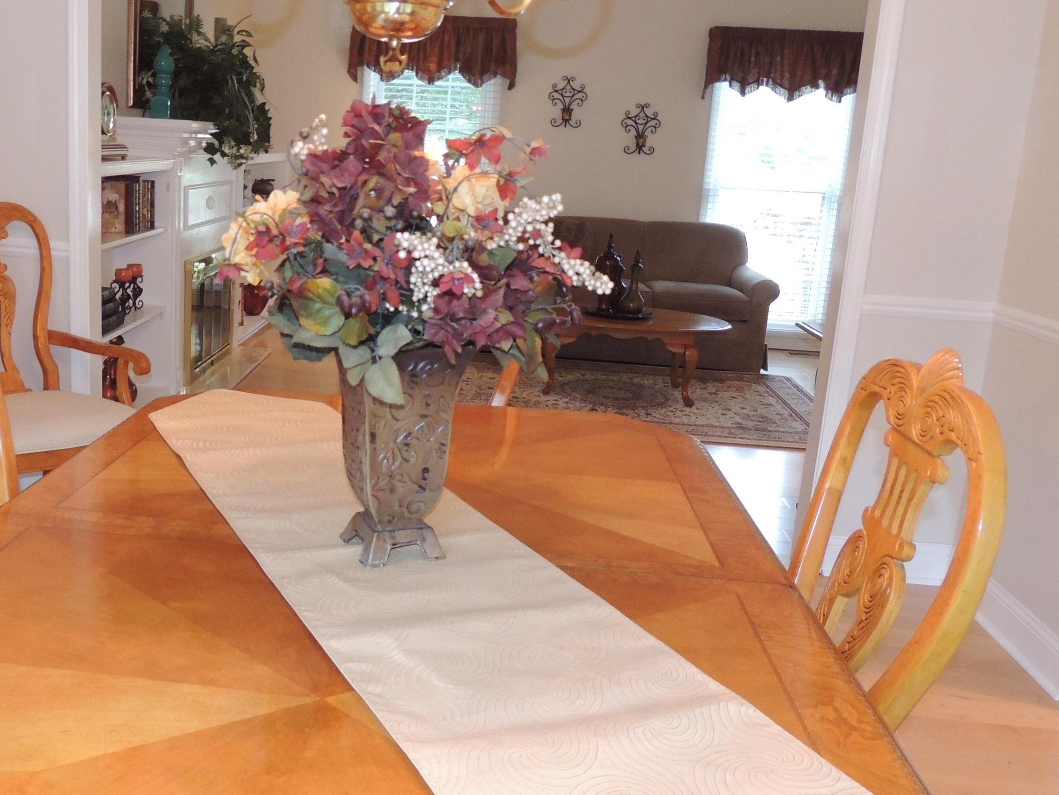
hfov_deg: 54.4
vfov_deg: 42.9
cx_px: 367
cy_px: 361
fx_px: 1010
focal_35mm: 33
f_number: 3
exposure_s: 1/40
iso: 400
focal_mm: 4.3
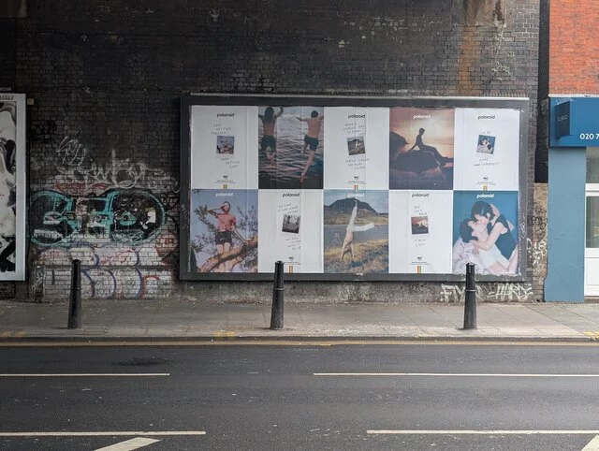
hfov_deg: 38.9
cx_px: 300
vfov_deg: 29.8
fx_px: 849
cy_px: 226
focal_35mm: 49
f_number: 1.68
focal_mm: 6.9
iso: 90
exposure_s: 1/483
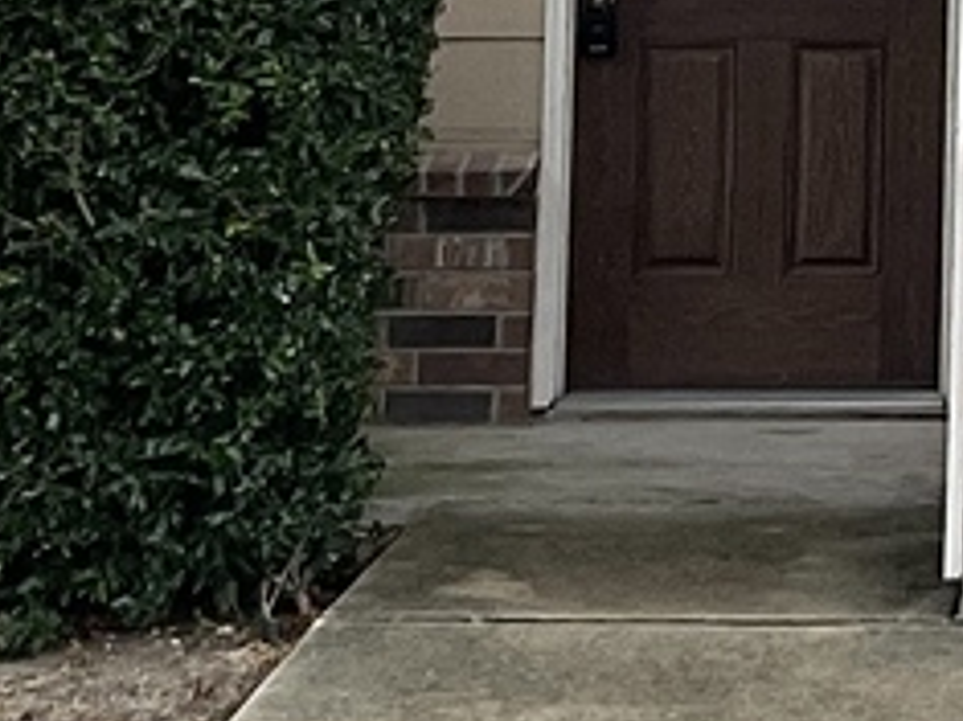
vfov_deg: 7.8
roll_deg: -1.1
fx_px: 4949
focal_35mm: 178
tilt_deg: +8.0
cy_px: -1004
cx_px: 1438
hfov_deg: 10.7
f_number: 1.8
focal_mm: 3
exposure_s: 1/391
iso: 16
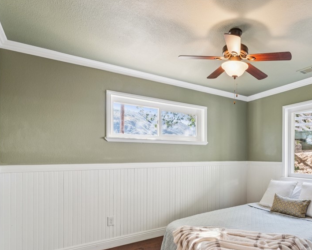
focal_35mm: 24
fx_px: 218
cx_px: 236
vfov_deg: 58.9
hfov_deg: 66.5
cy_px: 158
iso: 100
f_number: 13
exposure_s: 1/1.67
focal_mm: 16.4
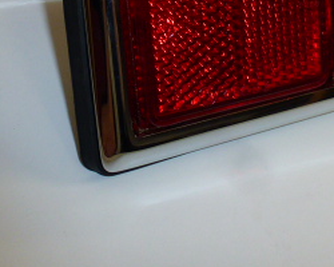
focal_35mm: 60
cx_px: 227
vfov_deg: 23.8
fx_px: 593
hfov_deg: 31.2
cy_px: -27
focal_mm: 4.3
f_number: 3.3
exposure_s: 1/60
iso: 160
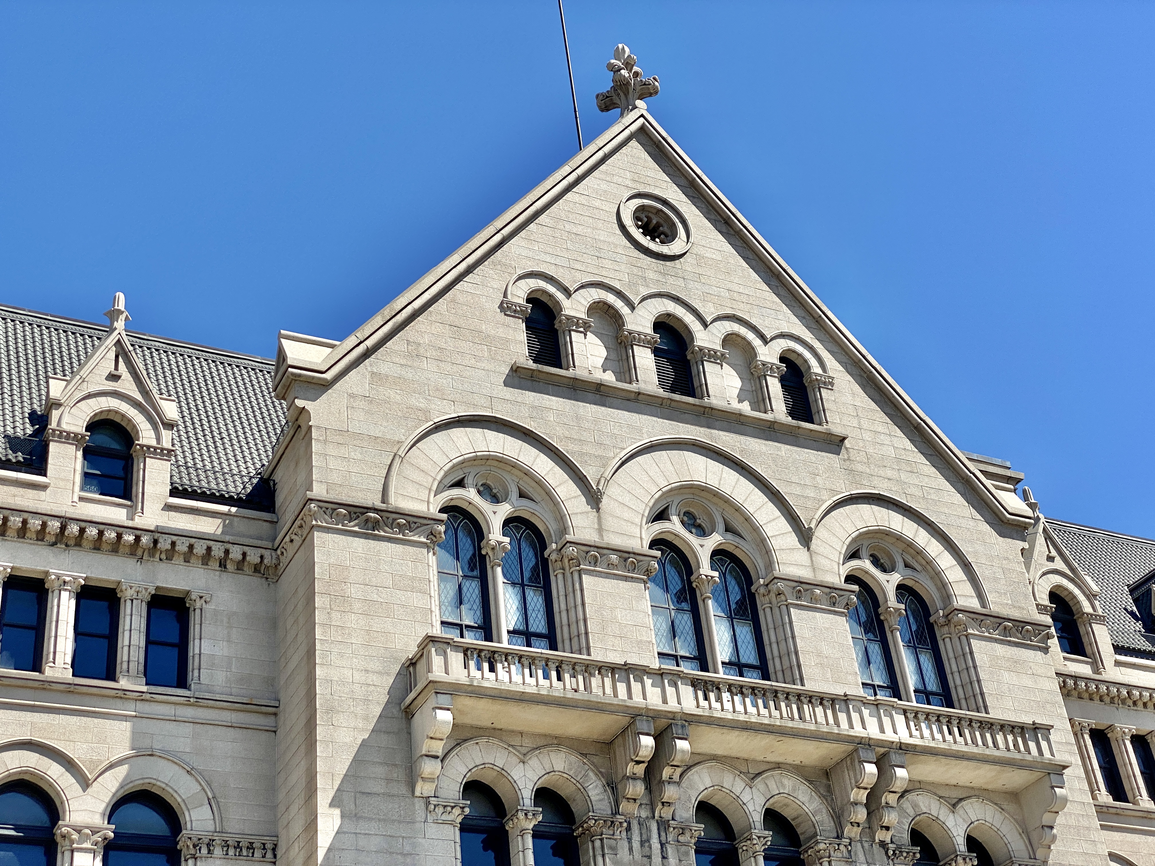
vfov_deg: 28.0
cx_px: 578
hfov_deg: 36.8
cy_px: 433
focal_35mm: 52
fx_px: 1735
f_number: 2
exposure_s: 1/1295
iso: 20
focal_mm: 6
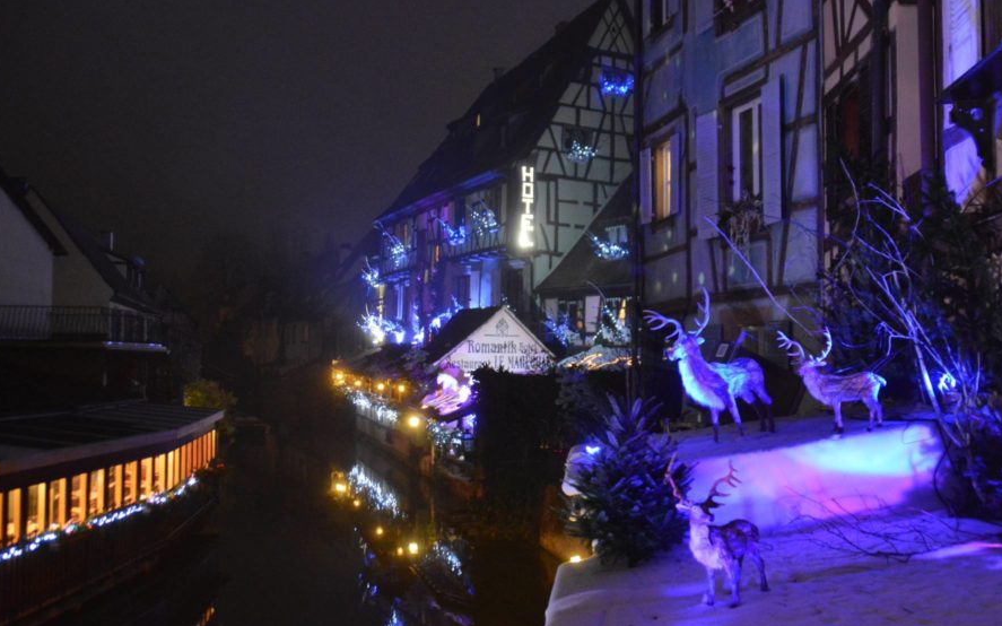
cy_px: 319
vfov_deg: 40.6
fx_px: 846
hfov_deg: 61.2
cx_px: 521
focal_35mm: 31
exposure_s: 1/25
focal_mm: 18
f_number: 3.5
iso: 3200
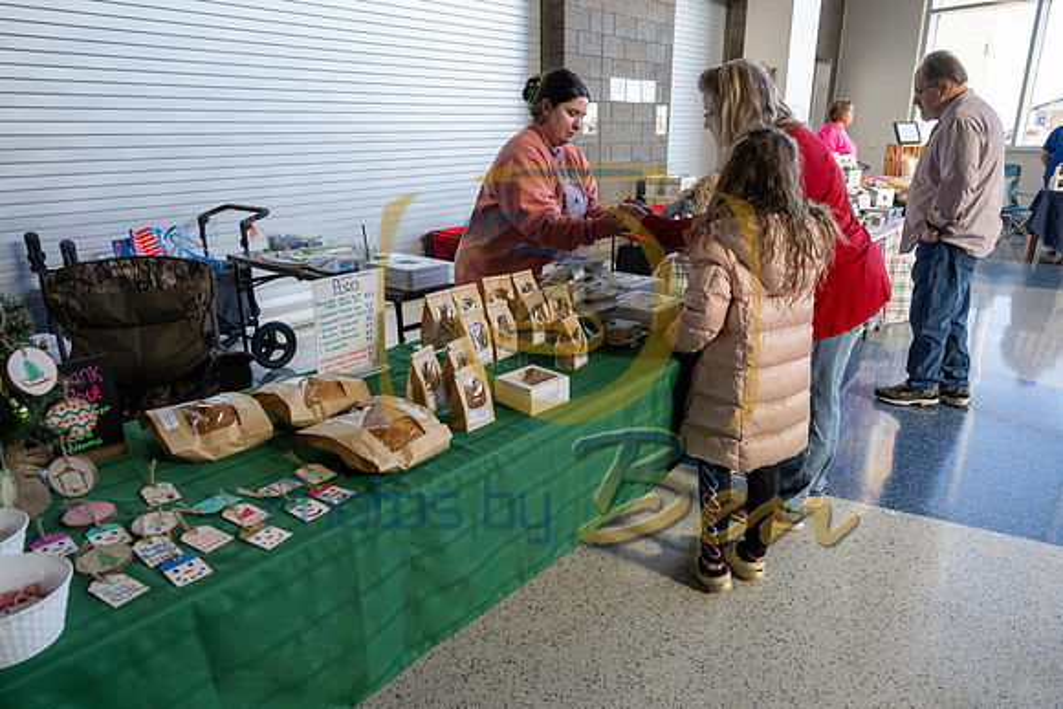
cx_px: 532
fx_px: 709
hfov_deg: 73.7
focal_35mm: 24
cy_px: 354
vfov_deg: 53.2
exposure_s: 1/320
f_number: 5
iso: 1250
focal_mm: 24
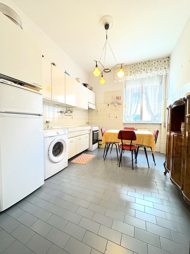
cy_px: 127
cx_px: 95
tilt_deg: -2.6
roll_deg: +0.3
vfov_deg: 102.1
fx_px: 102
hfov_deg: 85.7
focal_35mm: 14
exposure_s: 1/50
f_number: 2.2
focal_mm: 2.22
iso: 250
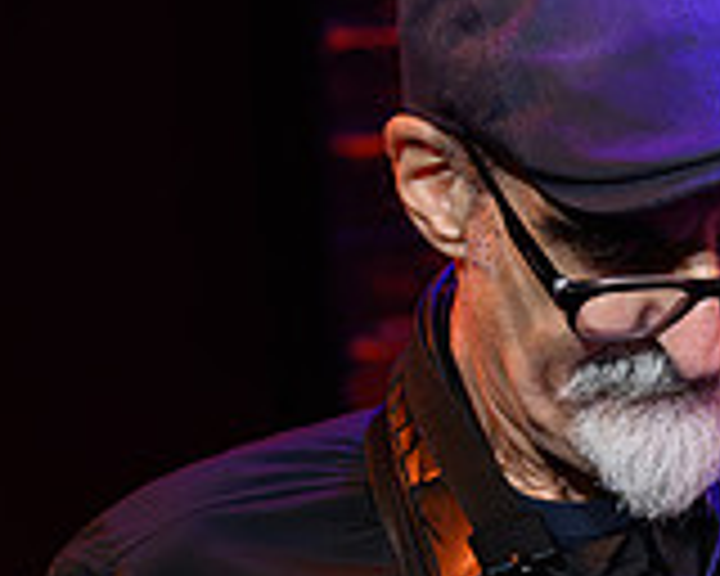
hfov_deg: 2.9
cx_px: 1174
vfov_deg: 2.4
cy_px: 994
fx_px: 13936
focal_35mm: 654
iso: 5000
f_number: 6.3
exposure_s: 1/80
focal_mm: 165
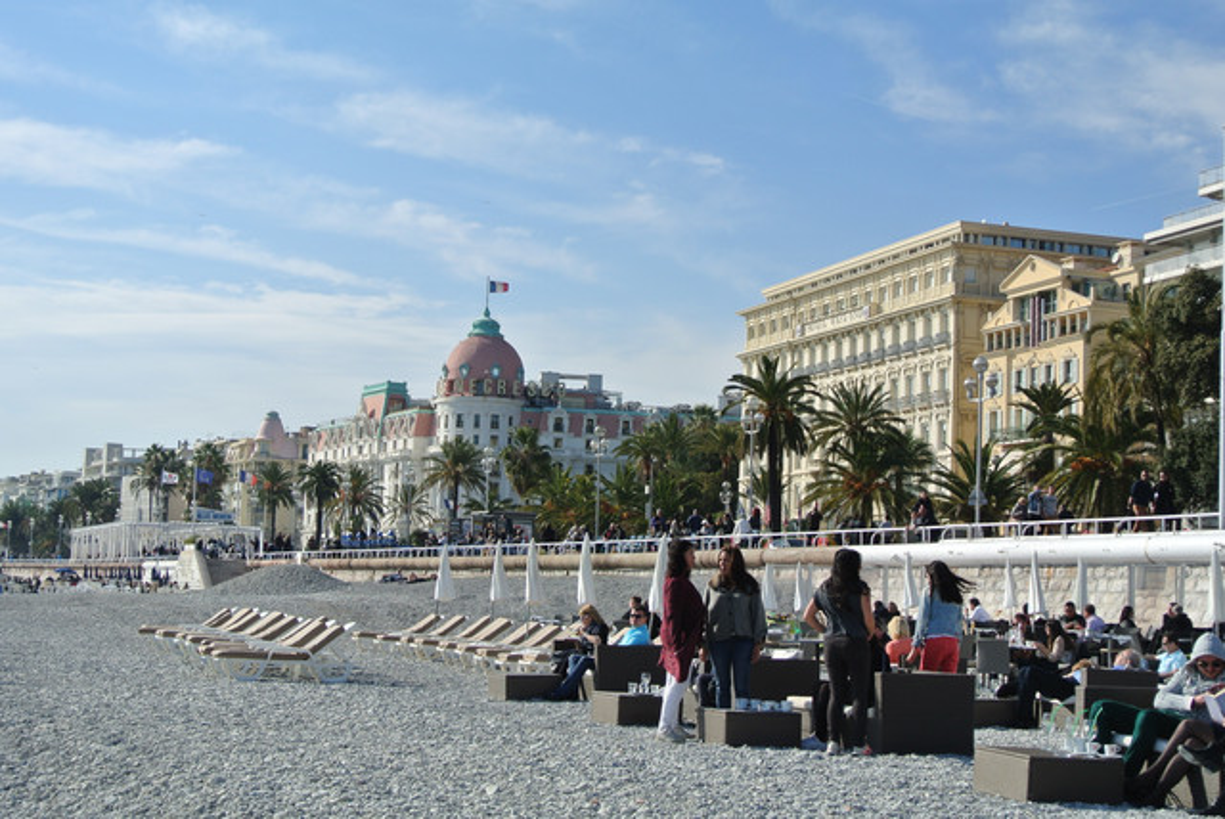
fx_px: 1907
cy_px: 410
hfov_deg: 35.6
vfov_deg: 24.2
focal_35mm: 56
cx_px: 612
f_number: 5
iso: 100
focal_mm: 21.1
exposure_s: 1/800
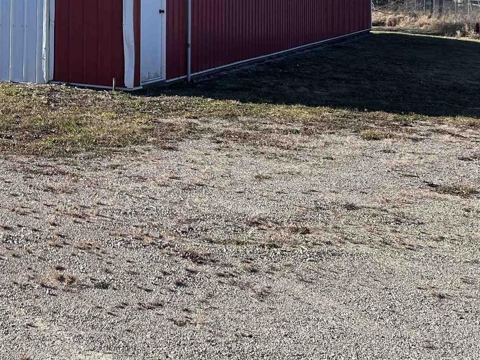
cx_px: -15
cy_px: -27
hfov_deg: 30.1
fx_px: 818
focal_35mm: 59
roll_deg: -0.4
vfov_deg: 23.4
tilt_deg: -0.8
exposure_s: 1/2571
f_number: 1.5
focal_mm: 5.7
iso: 50
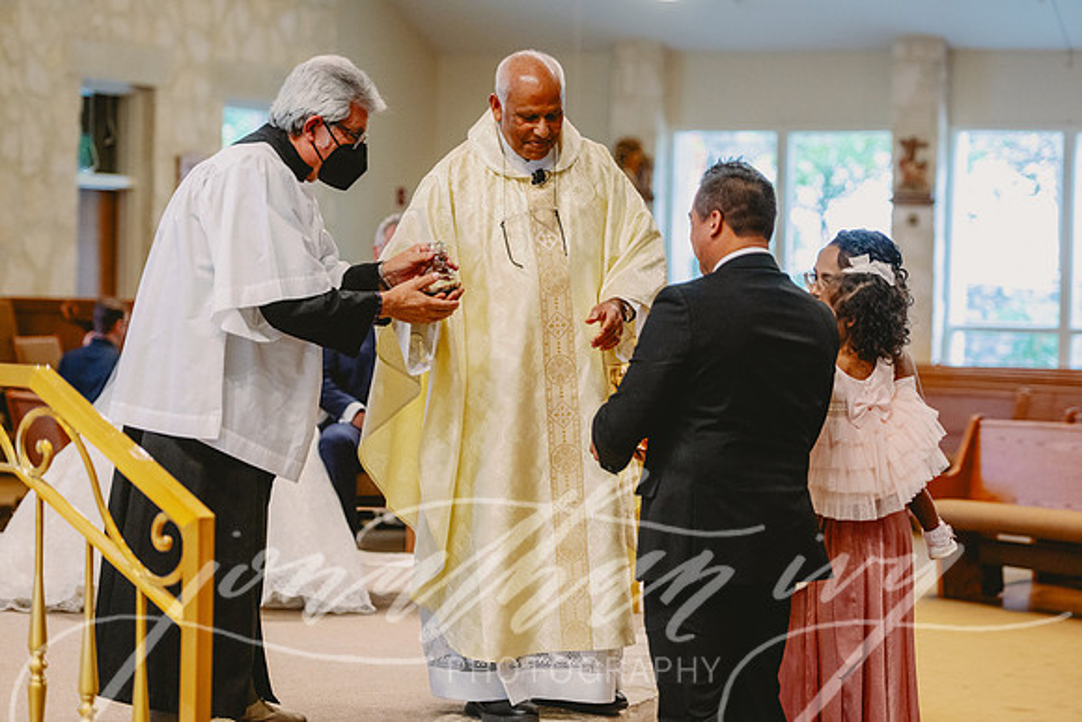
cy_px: 361
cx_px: 541
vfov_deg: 14.0
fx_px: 2946
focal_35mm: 98
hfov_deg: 20.8
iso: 2500
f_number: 2.8
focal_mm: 98
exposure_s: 1/320
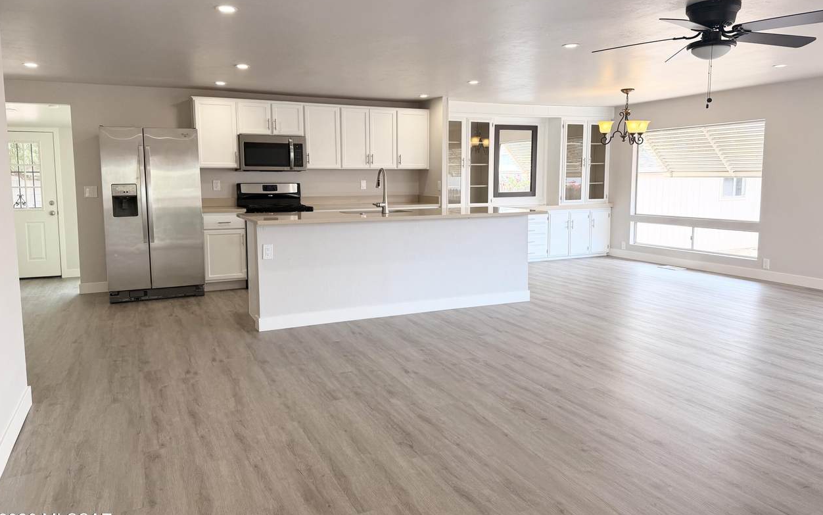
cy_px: 233
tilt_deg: -5.9
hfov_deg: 70.4
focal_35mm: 26
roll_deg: +0.6
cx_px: 404
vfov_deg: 47.6
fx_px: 583
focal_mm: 6.76
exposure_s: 1/251
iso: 80
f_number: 1.78
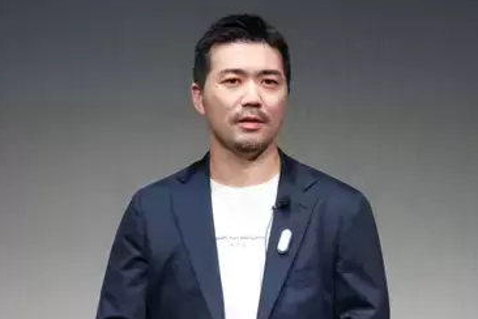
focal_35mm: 272
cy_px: 258
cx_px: 231
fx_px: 3611
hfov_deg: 7.6
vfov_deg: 5.0
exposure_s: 1/60
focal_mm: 166
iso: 12800
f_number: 5.6
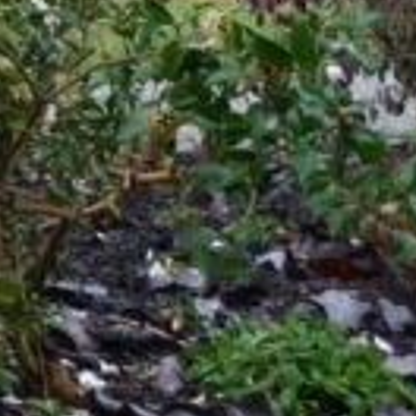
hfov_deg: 11.5
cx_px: -618
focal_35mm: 122
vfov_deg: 13.6
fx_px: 1659
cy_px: -167
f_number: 3.3
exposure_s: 1/50
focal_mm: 4.1
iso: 80
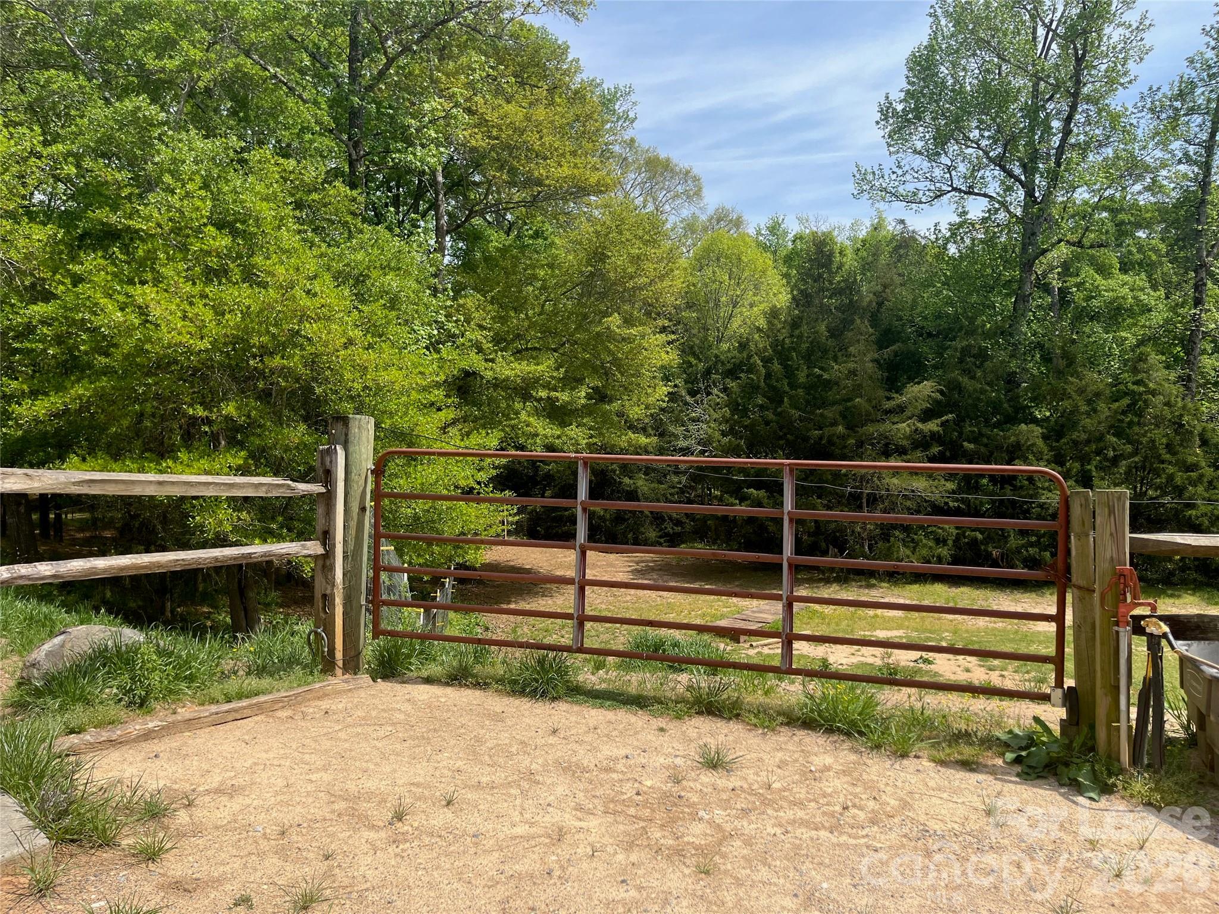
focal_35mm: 26
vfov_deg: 53.1
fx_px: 916
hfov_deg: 67.3
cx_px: 610
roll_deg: +0.2
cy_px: 457
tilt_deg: -1.7
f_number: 1.6
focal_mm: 5.1
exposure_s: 1/2410
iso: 50
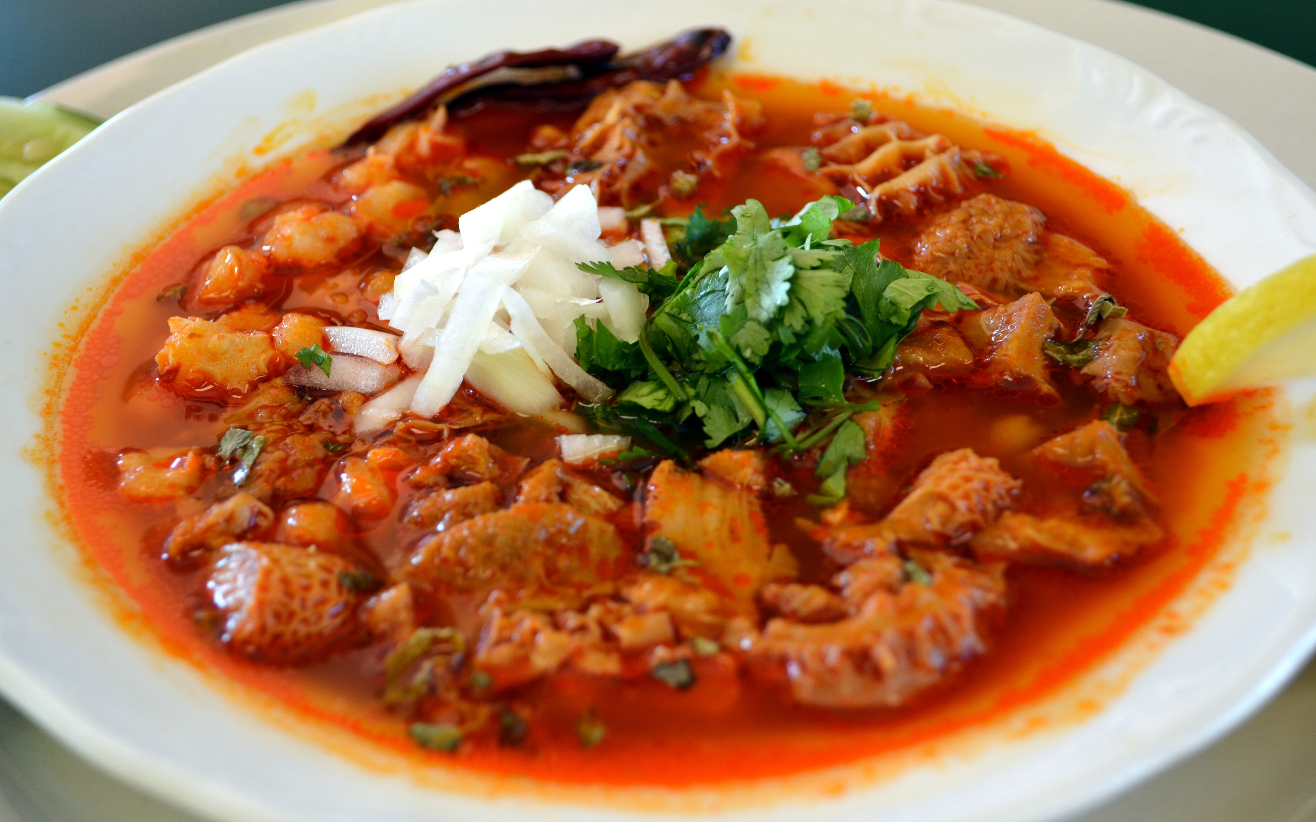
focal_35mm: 55
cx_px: 653
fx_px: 1955
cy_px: 410
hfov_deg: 37.2
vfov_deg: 23.8
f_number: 5
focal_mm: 35
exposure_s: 1/50
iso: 200
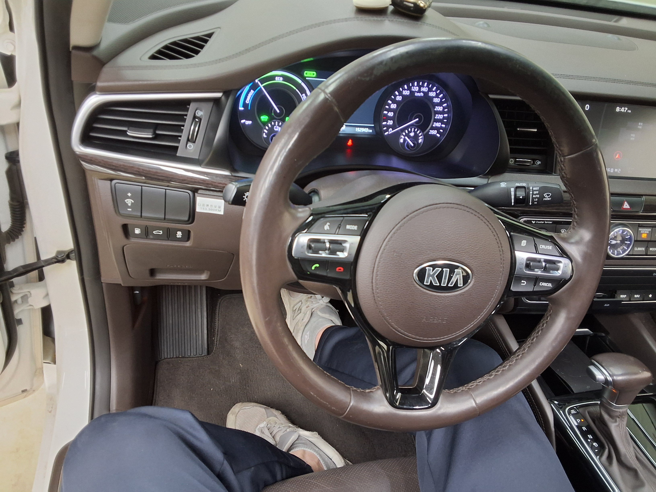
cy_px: 246
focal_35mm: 28
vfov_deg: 49.7
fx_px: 531
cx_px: 328
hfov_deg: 63.4
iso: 200
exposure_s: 1/24
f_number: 1.9
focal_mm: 2.91
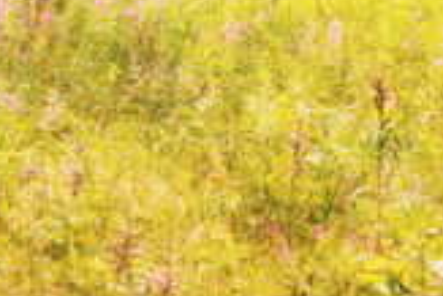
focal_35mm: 182
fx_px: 2242
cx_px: 231
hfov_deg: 11.3
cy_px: -185
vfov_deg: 7.4
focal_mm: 22
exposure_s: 1/100
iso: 100
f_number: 9
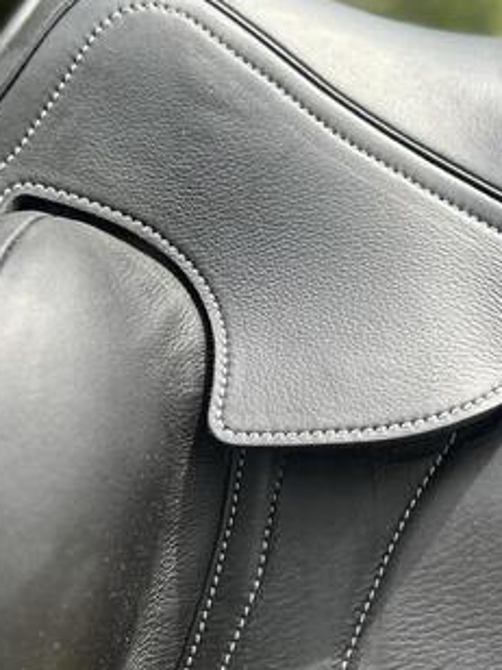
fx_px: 1044
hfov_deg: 27.0
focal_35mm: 54
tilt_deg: -30.3
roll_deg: +9.8
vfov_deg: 35.5
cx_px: 265
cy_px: 361
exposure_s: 1/808
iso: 50
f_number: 1.5
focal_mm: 5.7
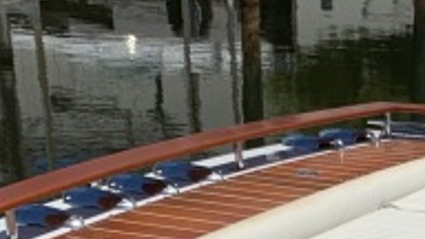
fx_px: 1330
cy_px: 469
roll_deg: -2.4
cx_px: 509
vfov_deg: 9.6
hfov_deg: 17.3
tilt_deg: -28.9
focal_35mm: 118
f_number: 1.8
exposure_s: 1/6897
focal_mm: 4.25
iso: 25
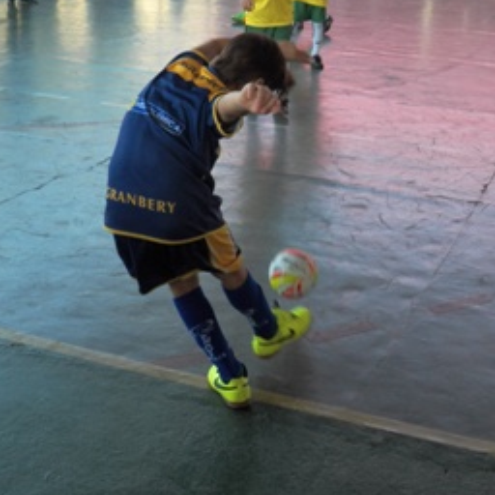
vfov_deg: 29.6
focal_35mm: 57
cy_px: 122
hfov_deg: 29.6
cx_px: 361
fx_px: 922
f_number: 3.6
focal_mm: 5.5
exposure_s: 1/250
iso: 125
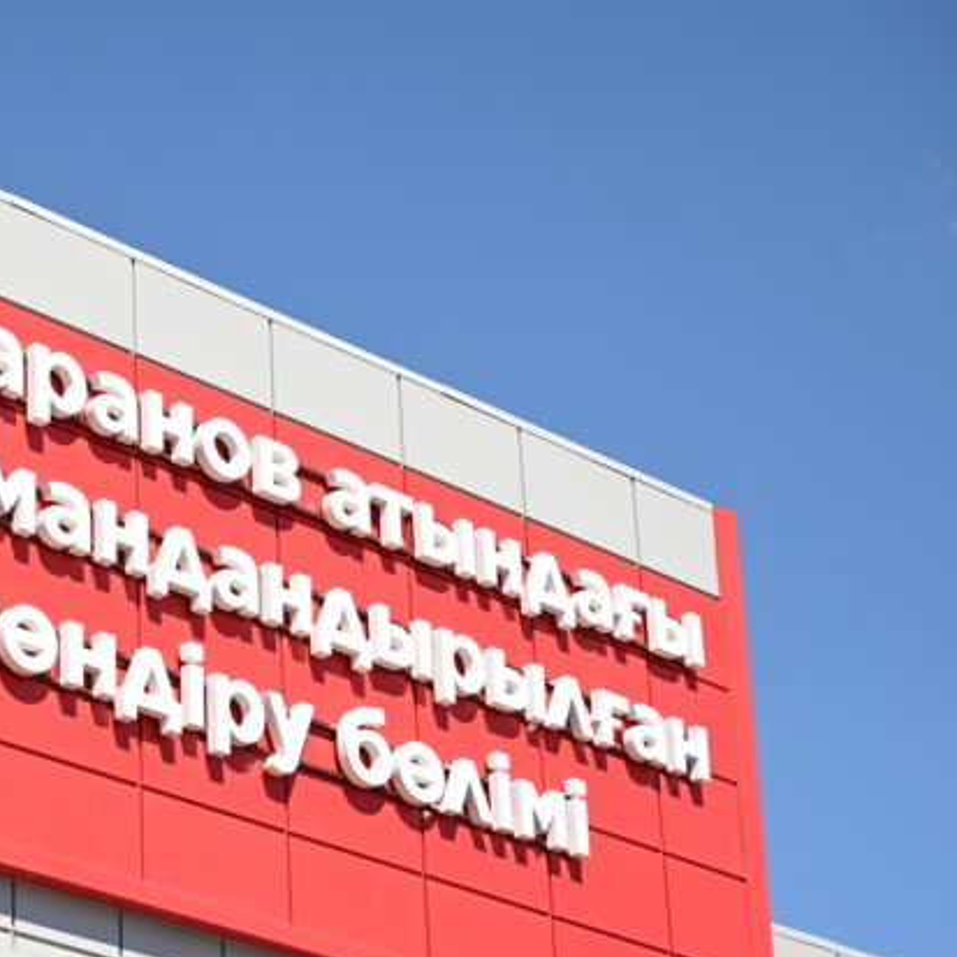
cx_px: 123
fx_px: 3378
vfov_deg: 16.1
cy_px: 542
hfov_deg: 16.0
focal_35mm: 108
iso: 80
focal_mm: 70
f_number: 7.1
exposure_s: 1/250
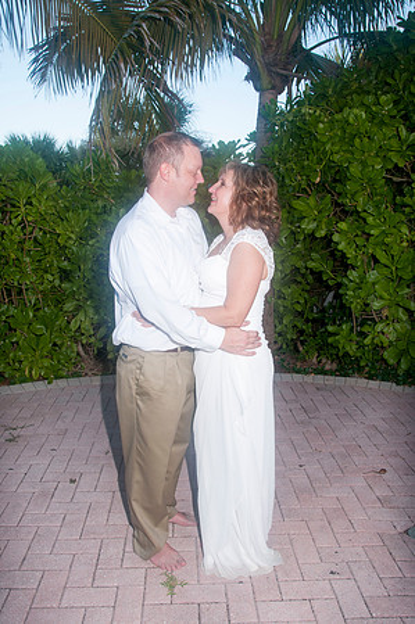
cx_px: 208
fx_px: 520
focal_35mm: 30
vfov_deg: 62.0
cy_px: 312
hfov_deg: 43.5
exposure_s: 1/125
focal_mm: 20
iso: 200
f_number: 9
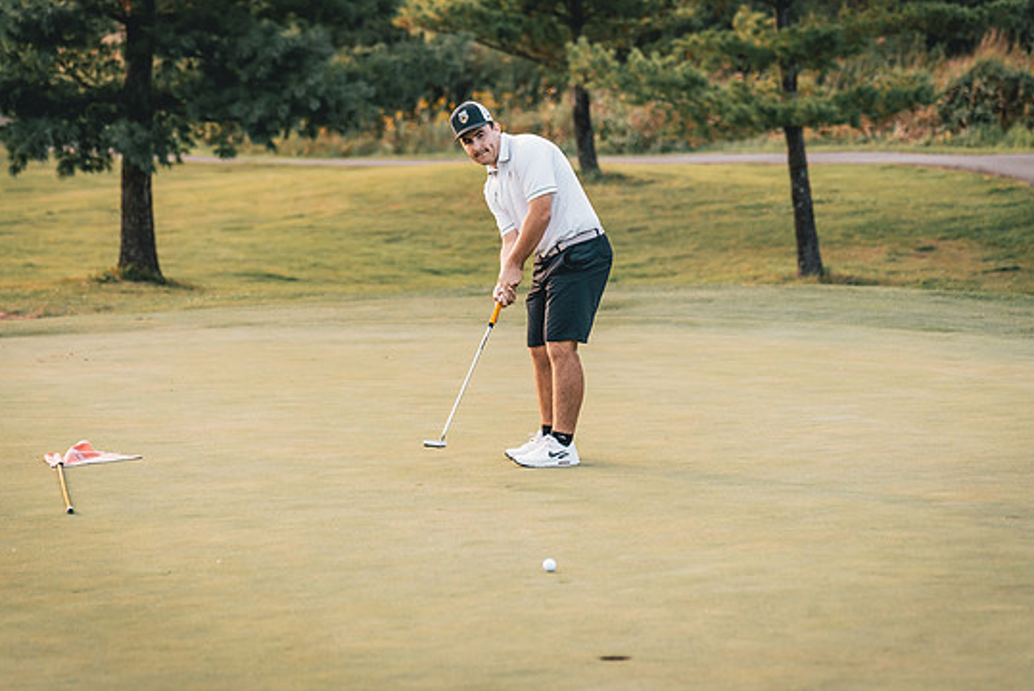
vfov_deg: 9.6
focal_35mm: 143
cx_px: 528
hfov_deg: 14.3
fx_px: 4109
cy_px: 287
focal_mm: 106
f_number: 2.8
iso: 400
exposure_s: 1/1250
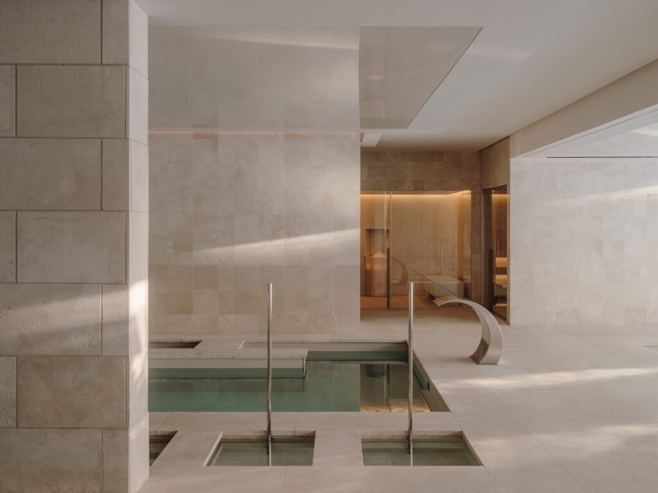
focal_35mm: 42
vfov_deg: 34.3
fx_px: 798
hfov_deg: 44.8
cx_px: 329
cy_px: 246
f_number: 8
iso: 400
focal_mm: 53.6
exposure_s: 1/50
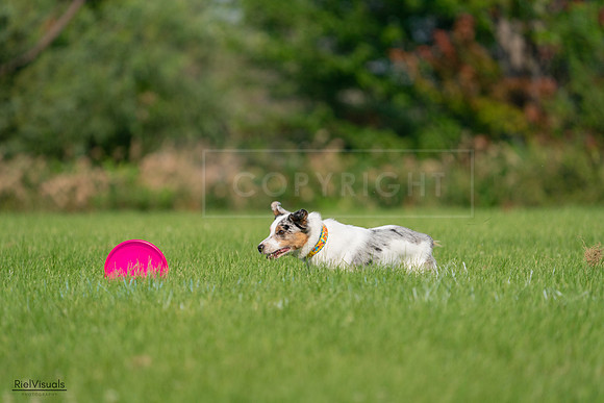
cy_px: 202
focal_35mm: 441
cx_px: 302
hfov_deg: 4.7
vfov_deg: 3.1
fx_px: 7400
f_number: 6.3
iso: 800
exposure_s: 1/4000
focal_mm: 441
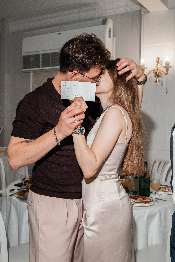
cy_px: 131
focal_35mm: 42
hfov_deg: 31.9
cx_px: 88
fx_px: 306
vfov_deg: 46.4
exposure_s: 1/100
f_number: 7.1
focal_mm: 42
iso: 1250
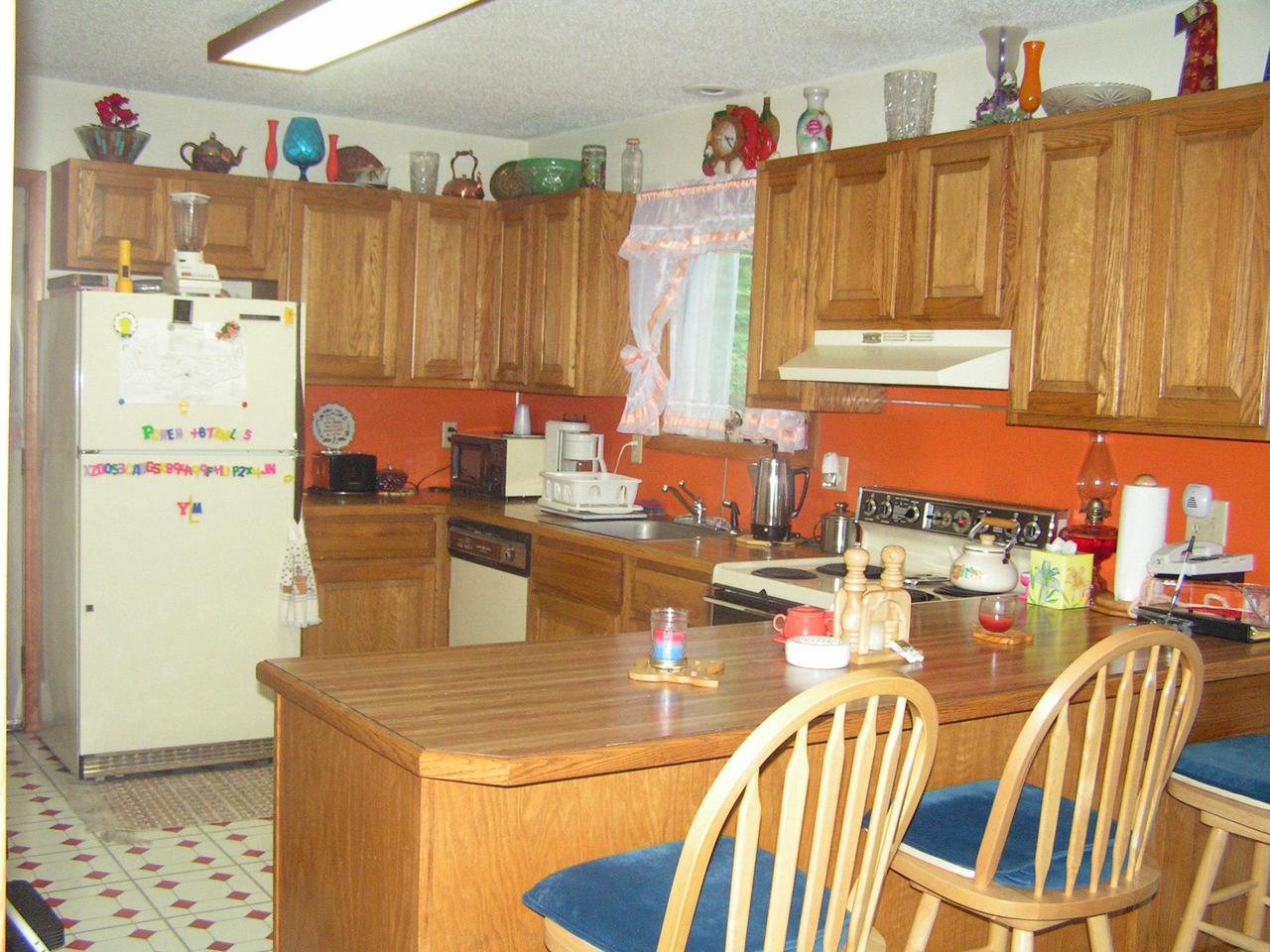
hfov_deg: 49.0
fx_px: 1394
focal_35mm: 38
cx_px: 635
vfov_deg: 37.7
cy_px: 476
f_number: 2.8
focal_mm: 6.3
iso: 200
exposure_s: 1/40
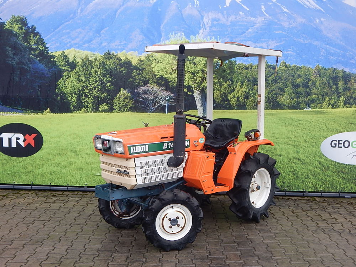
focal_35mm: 43
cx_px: 178
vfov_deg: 33.6
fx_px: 442
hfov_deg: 43.9
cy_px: 134
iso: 125
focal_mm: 7.7
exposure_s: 1/100
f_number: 3.6
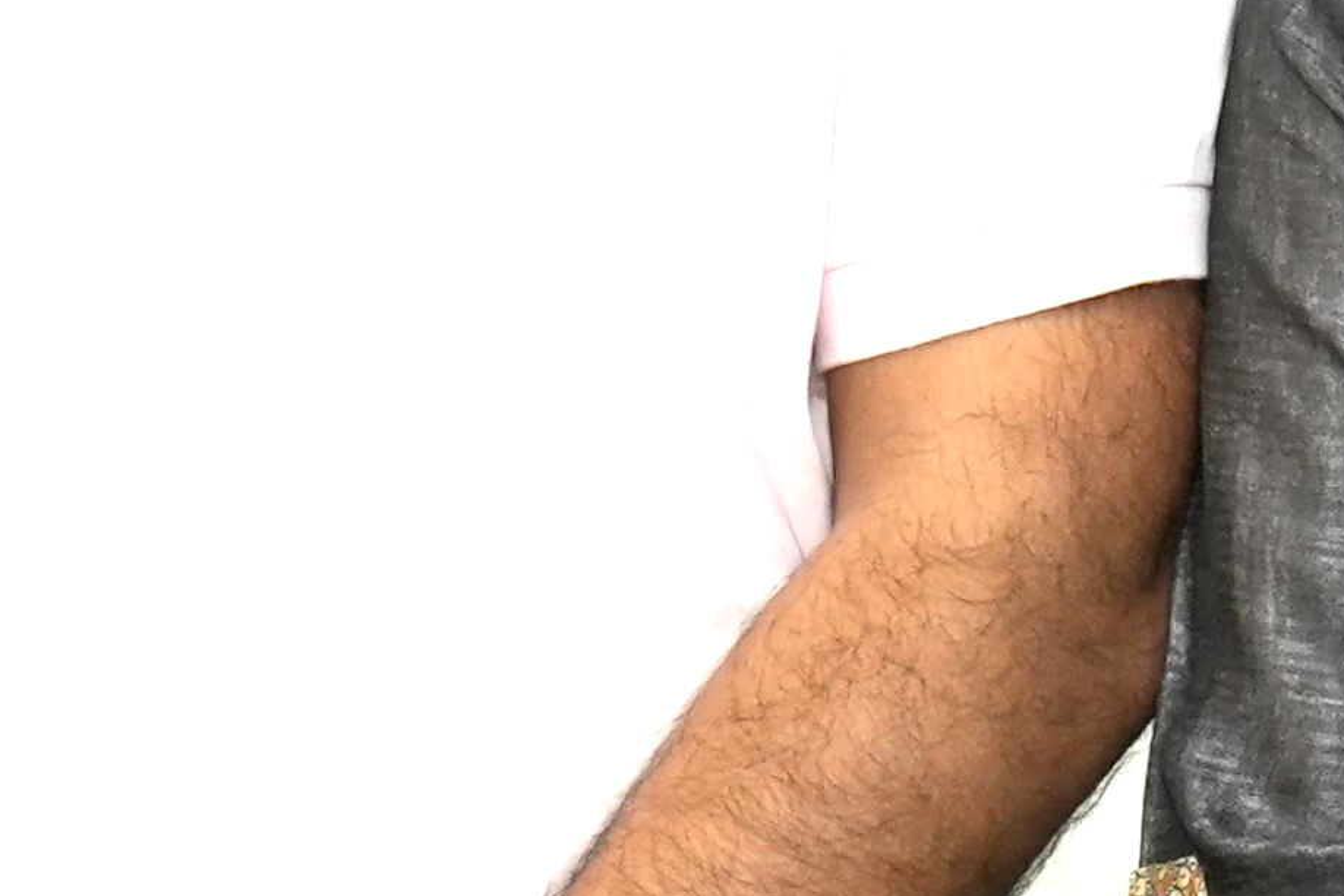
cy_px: 622
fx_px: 8549
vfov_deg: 6.0
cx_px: 1105
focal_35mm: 229
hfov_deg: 9.0
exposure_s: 1/160
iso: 1000
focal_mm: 30
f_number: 4.5
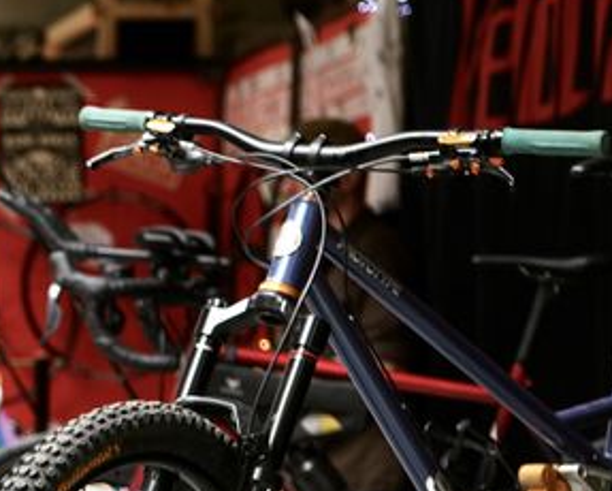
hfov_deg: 9.0
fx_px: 3788
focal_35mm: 209
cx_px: -369
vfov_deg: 7.3
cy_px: 642
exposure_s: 1/160
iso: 100
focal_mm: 50
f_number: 2.5
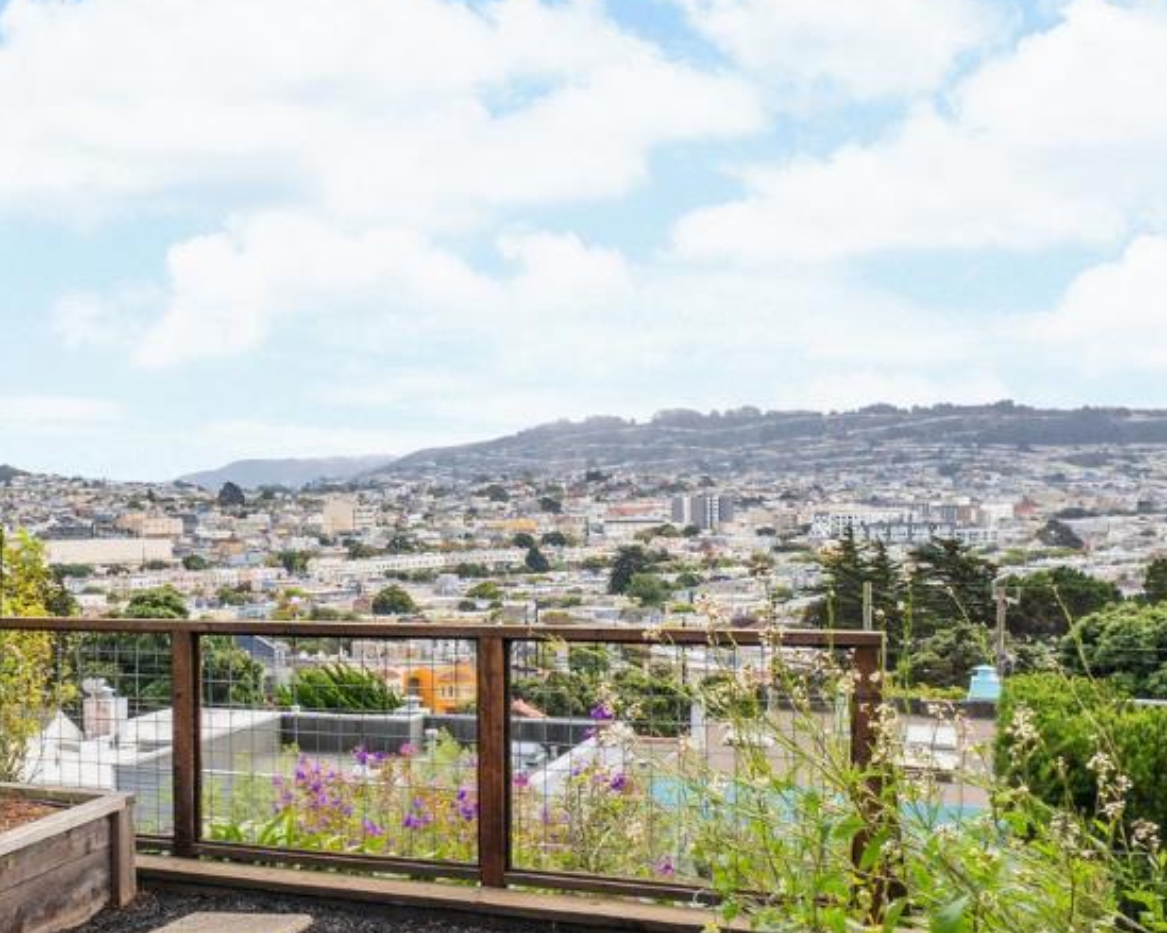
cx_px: 193
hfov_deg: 42.3
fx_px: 1416
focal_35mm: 41
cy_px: 522
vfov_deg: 36.4
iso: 200
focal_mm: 16
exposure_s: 1/200
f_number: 11
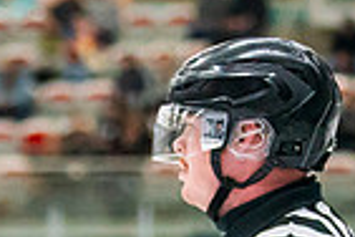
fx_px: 4841
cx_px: 152
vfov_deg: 2.8
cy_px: 326
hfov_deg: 4.2
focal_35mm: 491
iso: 2500
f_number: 2.8
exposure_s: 1/640
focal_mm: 85
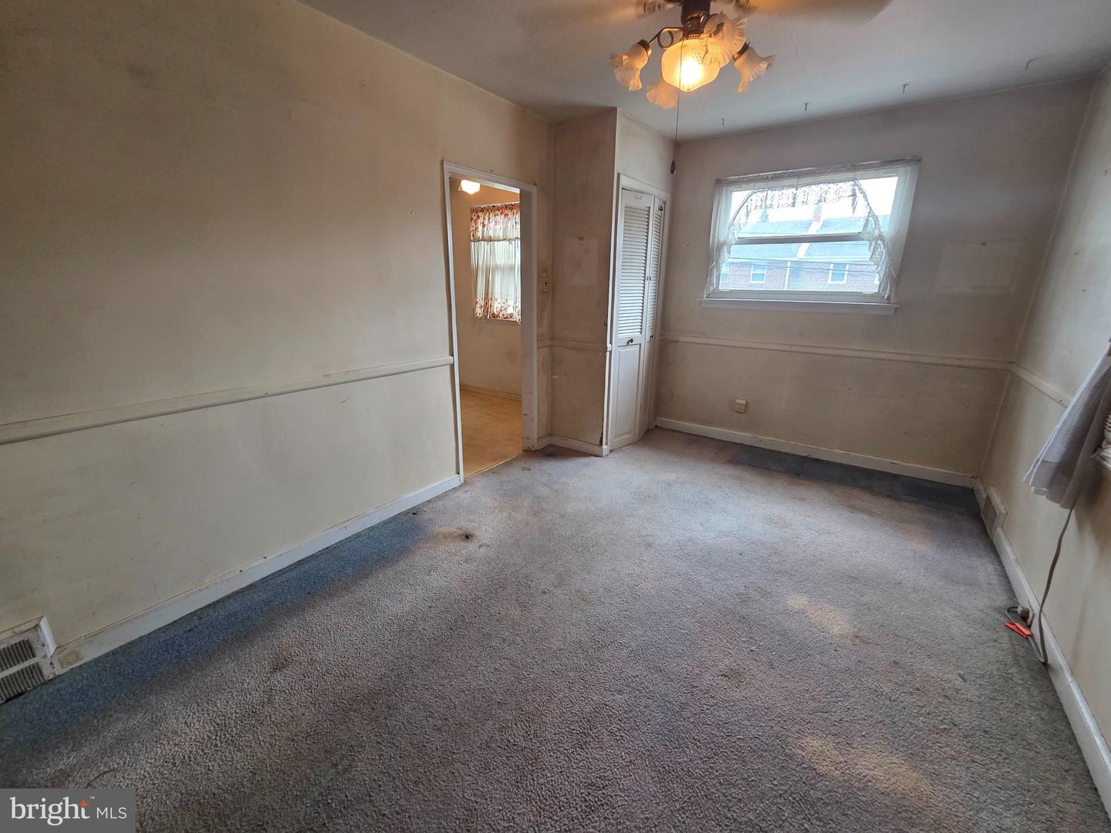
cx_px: 556
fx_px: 417
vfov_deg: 89.9
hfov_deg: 106.2
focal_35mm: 13
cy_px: 416
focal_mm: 2.2
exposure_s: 1/60
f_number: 2.2
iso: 160
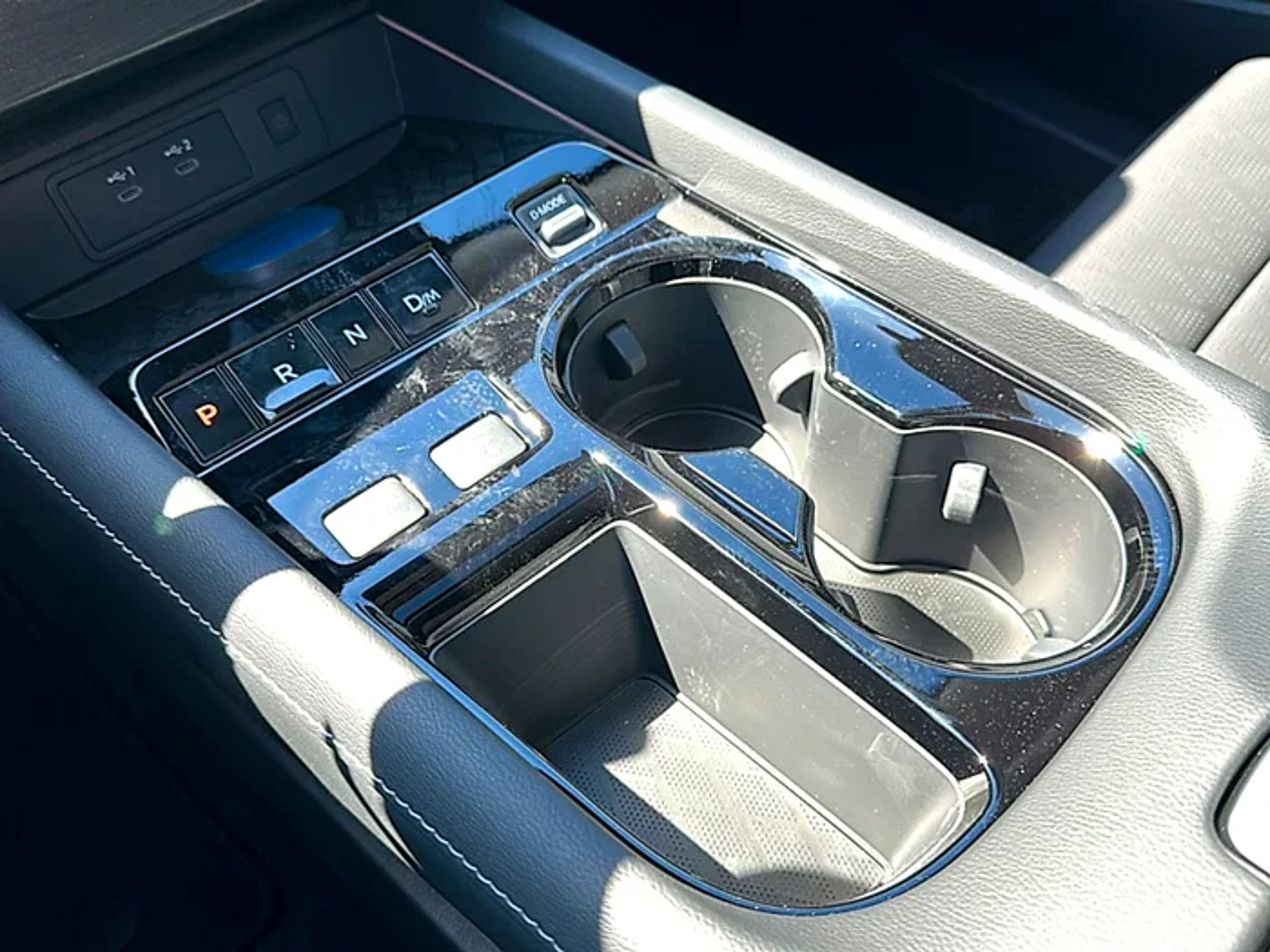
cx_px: 635
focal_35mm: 25
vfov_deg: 54.9
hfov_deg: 69.4
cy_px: 476
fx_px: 917
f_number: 1.78
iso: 64
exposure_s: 1/169
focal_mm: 6.86
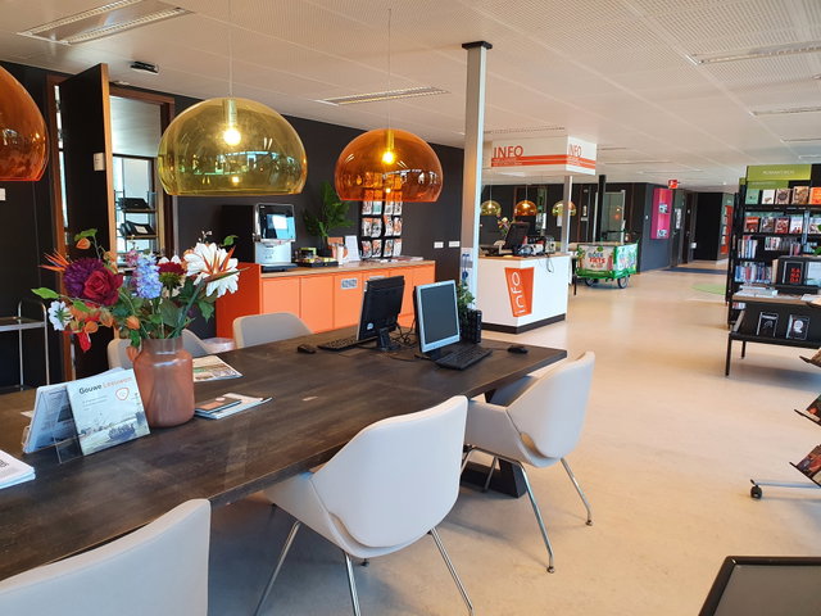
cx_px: 410
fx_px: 617
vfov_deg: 53.1
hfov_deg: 67.3
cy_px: 308
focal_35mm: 26
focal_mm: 4.32
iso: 200
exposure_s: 1/100
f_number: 2.4
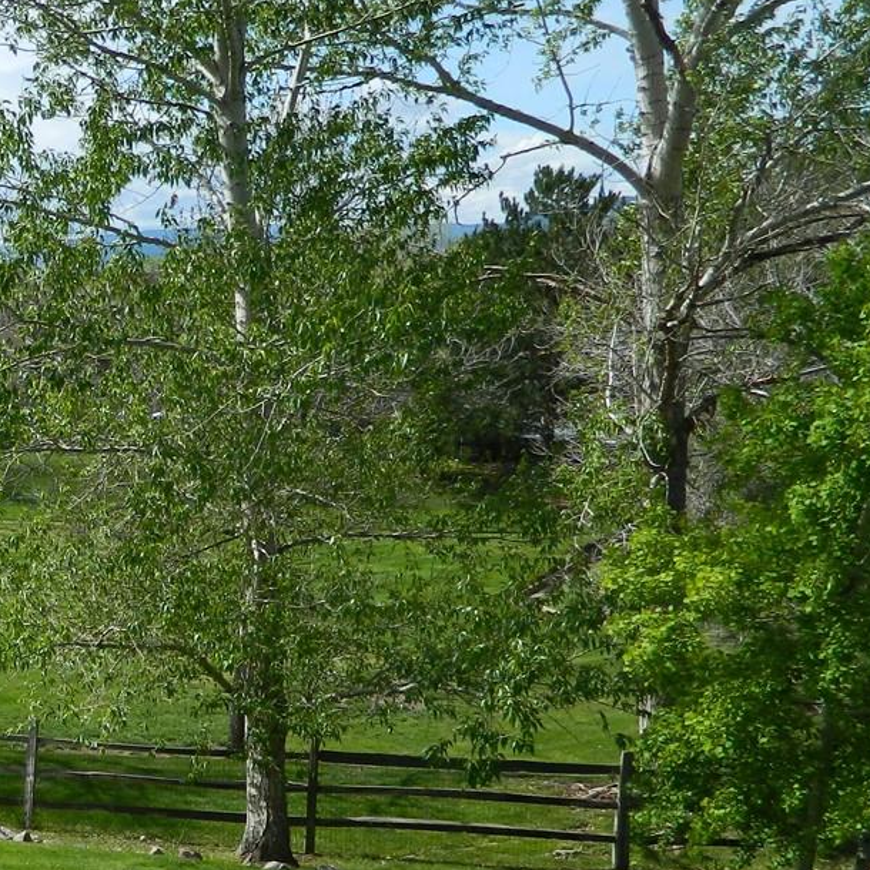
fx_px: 1649
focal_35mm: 58
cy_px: 659
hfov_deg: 26.2
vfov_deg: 29.1
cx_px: -187
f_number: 3.1
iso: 80
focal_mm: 4.5
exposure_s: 1/1000
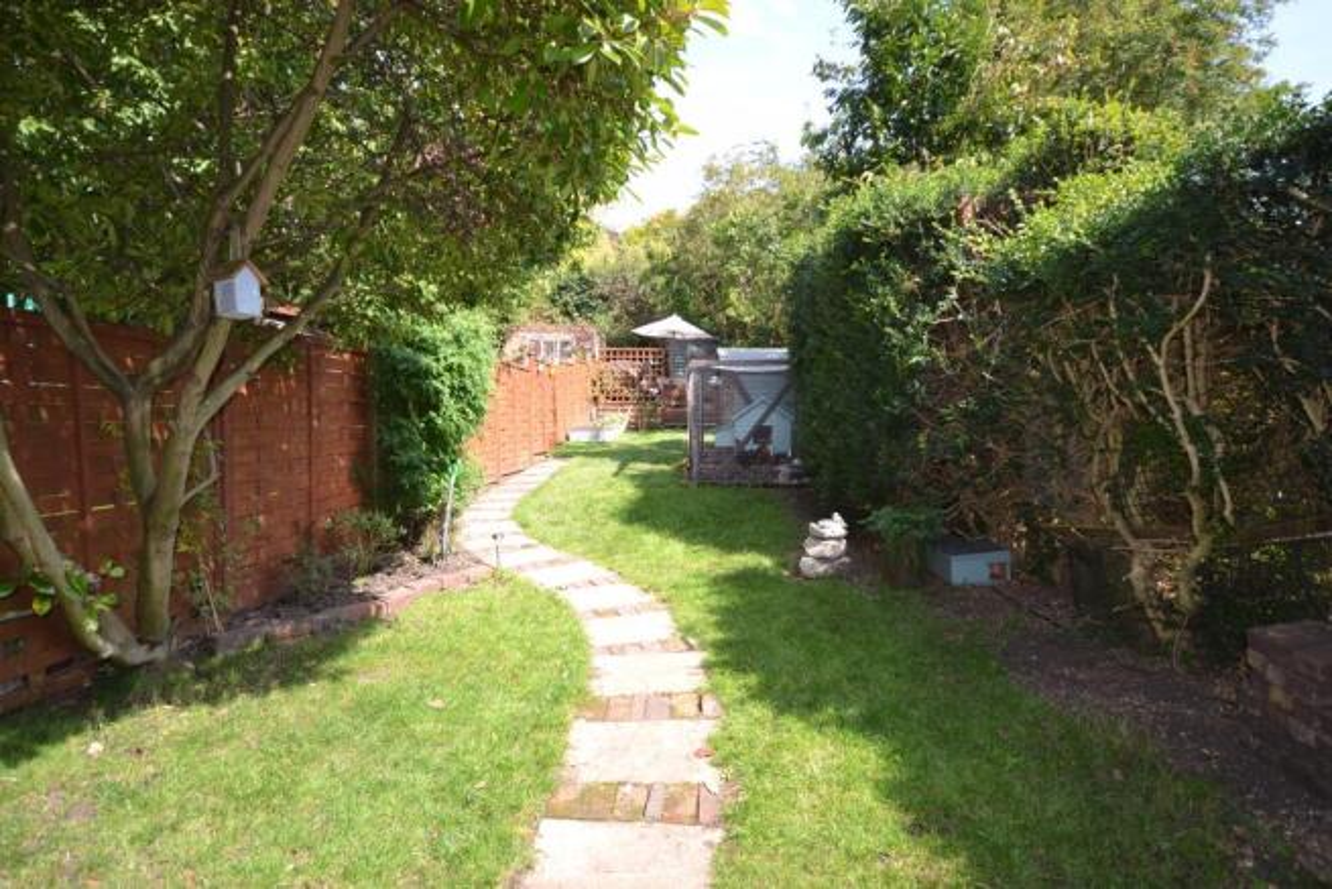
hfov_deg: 81.2
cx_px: 666
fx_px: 777
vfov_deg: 59.5
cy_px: 444
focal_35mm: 21
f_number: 4.8
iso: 125
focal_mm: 14
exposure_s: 1/125
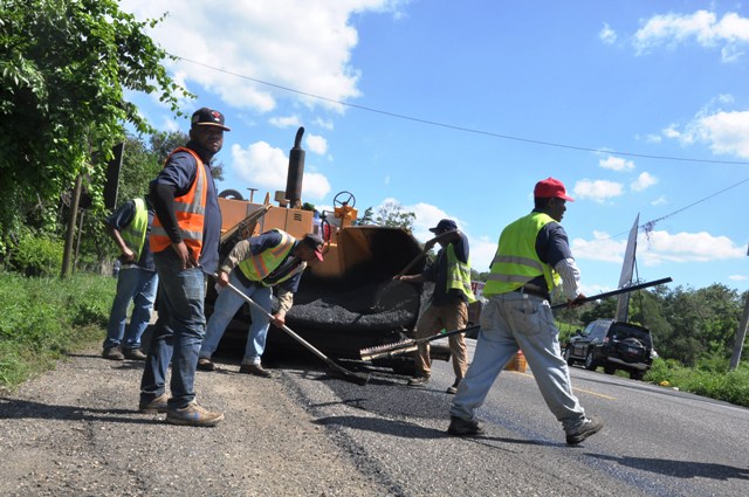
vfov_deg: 36.8
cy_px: 248
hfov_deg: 53.2
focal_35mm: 36
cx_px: 374
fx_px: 748
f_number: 11
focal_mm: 24
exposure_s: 1/200
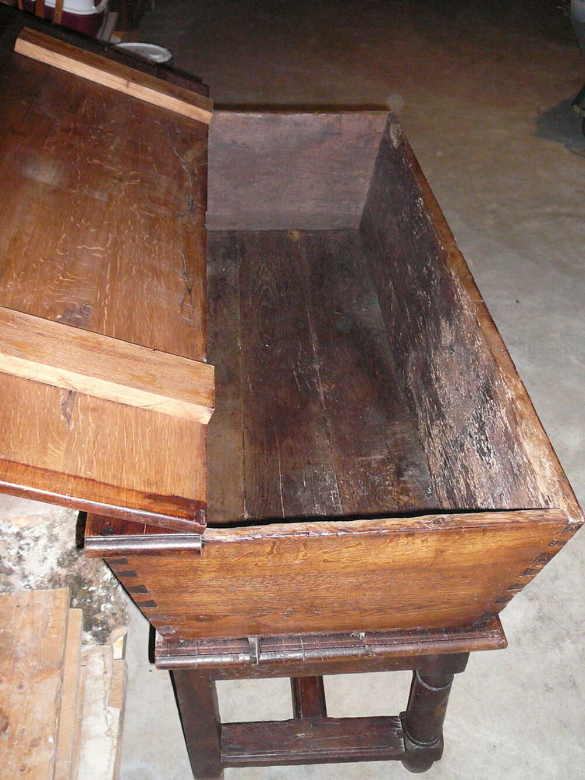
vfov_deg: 52.6
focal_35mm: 35
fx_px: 789
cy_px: 390
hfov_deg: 40.7
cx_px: 292
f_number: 2.8
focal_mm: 5.2
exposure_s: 1/30
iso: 320
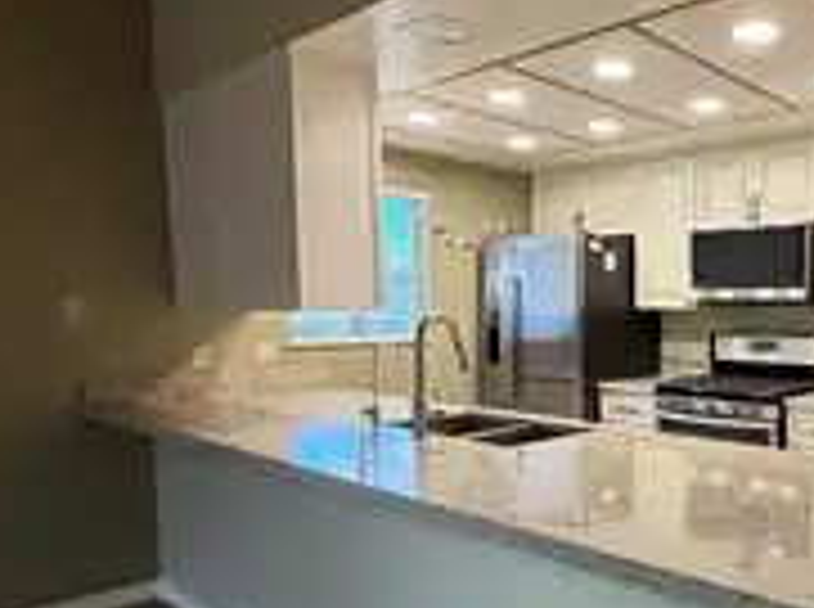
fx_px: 728
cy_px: 369
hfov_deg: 54.1
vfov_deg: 45.0
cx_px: 661
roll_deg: -0.3
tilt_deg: -5.3
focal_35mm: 31
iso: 250
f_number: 2.2
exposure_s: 1/120
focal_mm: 2.22
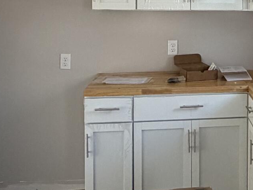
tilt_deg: -2.2
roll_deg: -0.6
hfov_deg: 27.5
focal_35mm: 66
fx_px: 482
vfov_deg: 21.6
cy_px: 11
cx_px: 261
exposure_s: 1/86
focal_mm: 2.22
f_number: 2.2
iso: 320
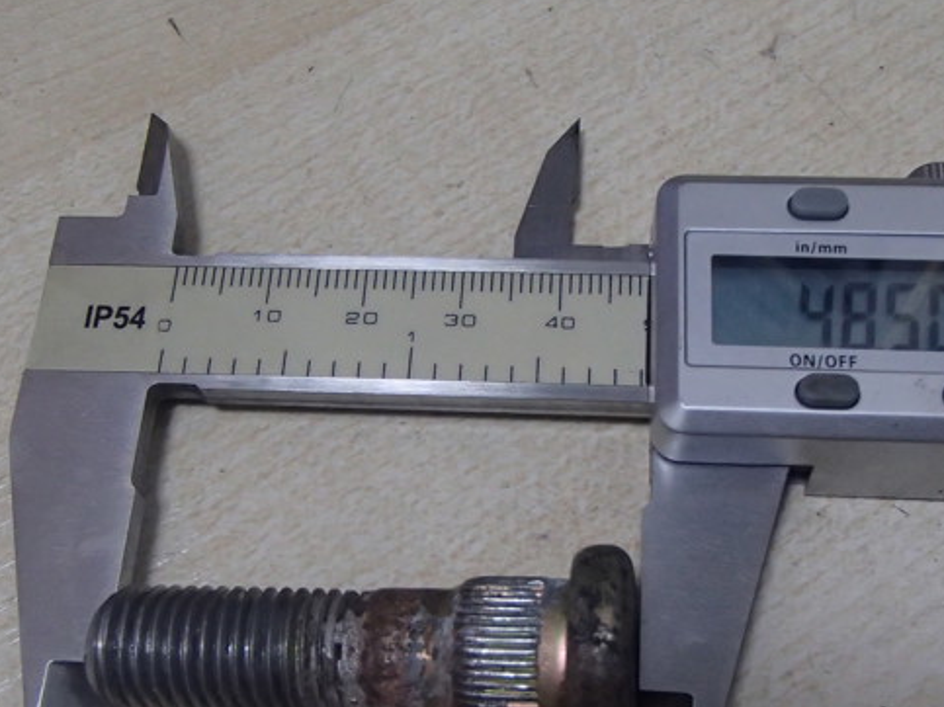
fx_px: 1336
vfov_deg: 29.5
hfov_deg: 38.9
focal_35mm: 49
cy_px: 456
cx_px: 457
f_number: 4.7
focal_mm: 6.64
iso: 800
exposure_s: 1/80
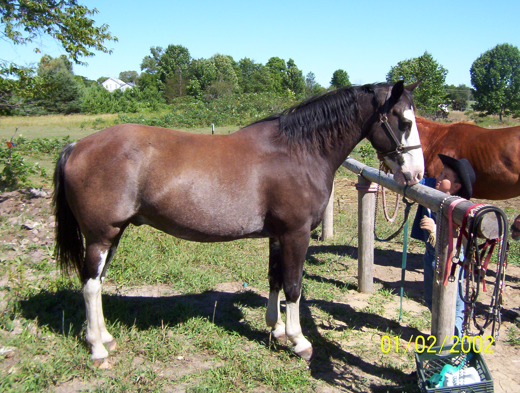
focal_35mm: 36
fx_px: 542
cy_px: 196
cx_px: 260
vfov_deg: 39.8
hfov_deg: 51.2
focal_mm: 5.54
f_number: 5.24
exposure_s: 1/469
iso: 100
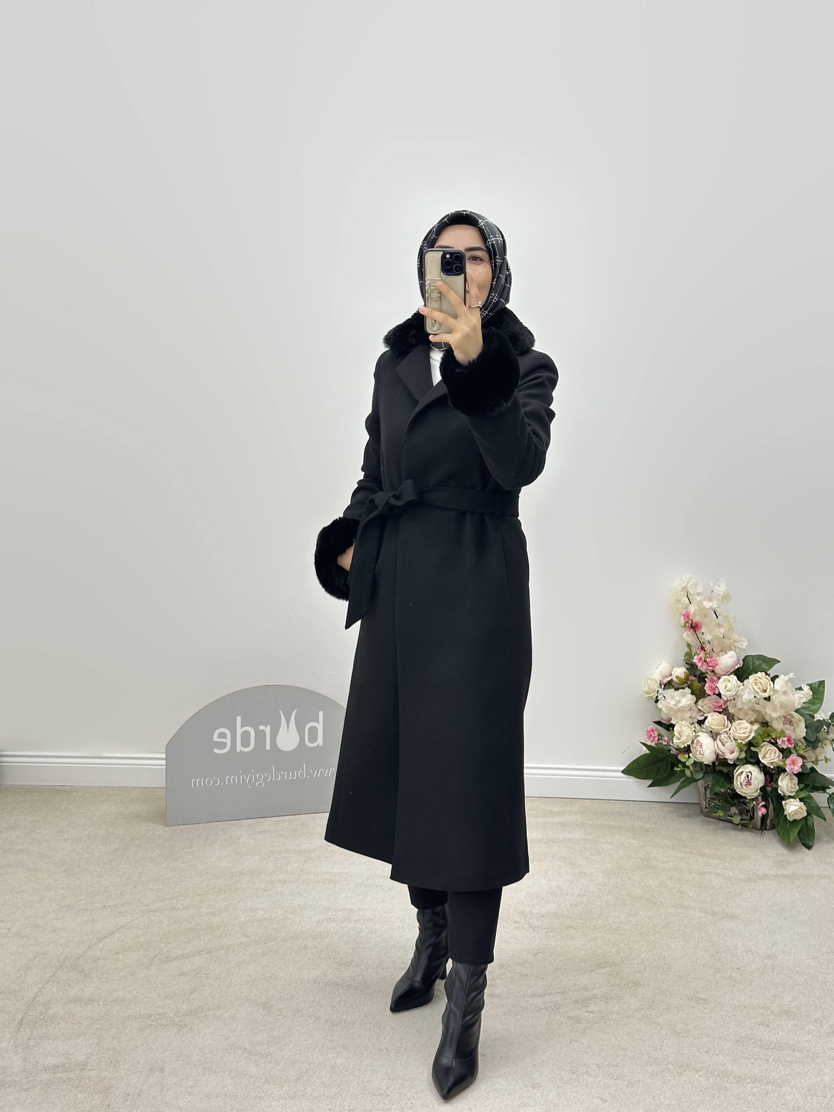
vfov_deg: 39.7
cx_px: 417
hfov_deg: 30.3
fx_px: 1542
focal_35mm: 48
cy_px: 556
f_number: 1.78
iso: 50
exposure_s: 1/100
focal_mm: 6.86
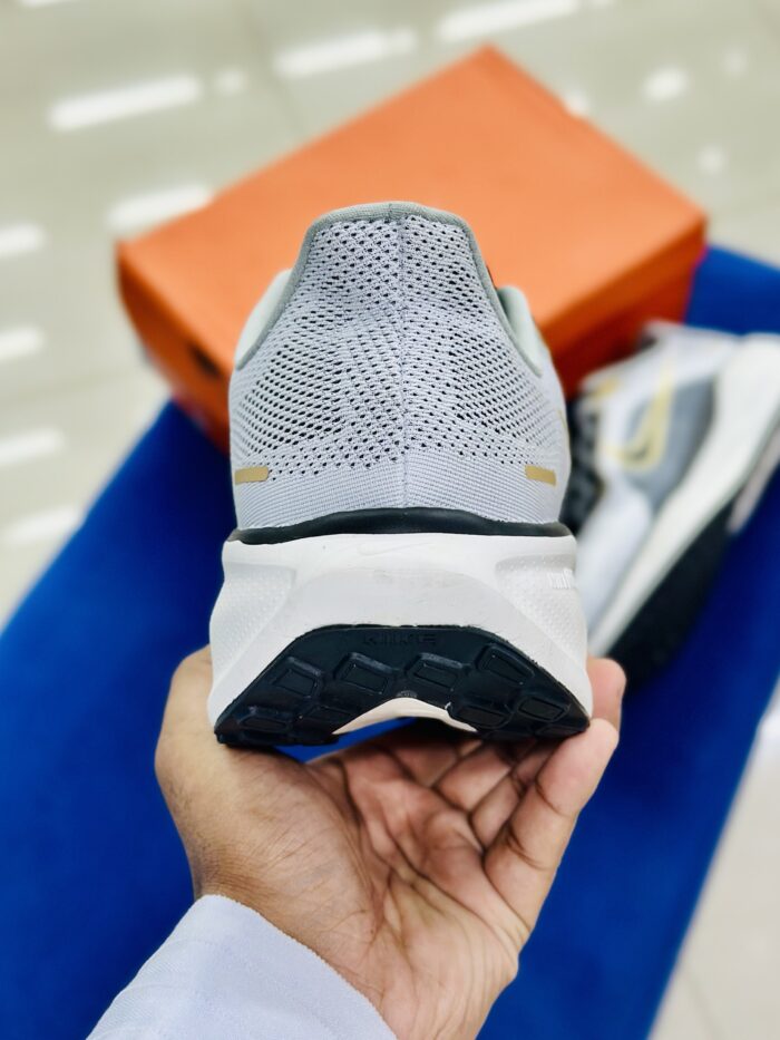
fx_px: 1442
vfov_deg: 39.7
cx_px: 390
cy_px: 520
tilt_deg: -52.9
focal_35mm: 48
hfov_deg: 30.3
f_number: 1.78
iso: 64
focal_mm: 6.86
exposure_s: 1/120
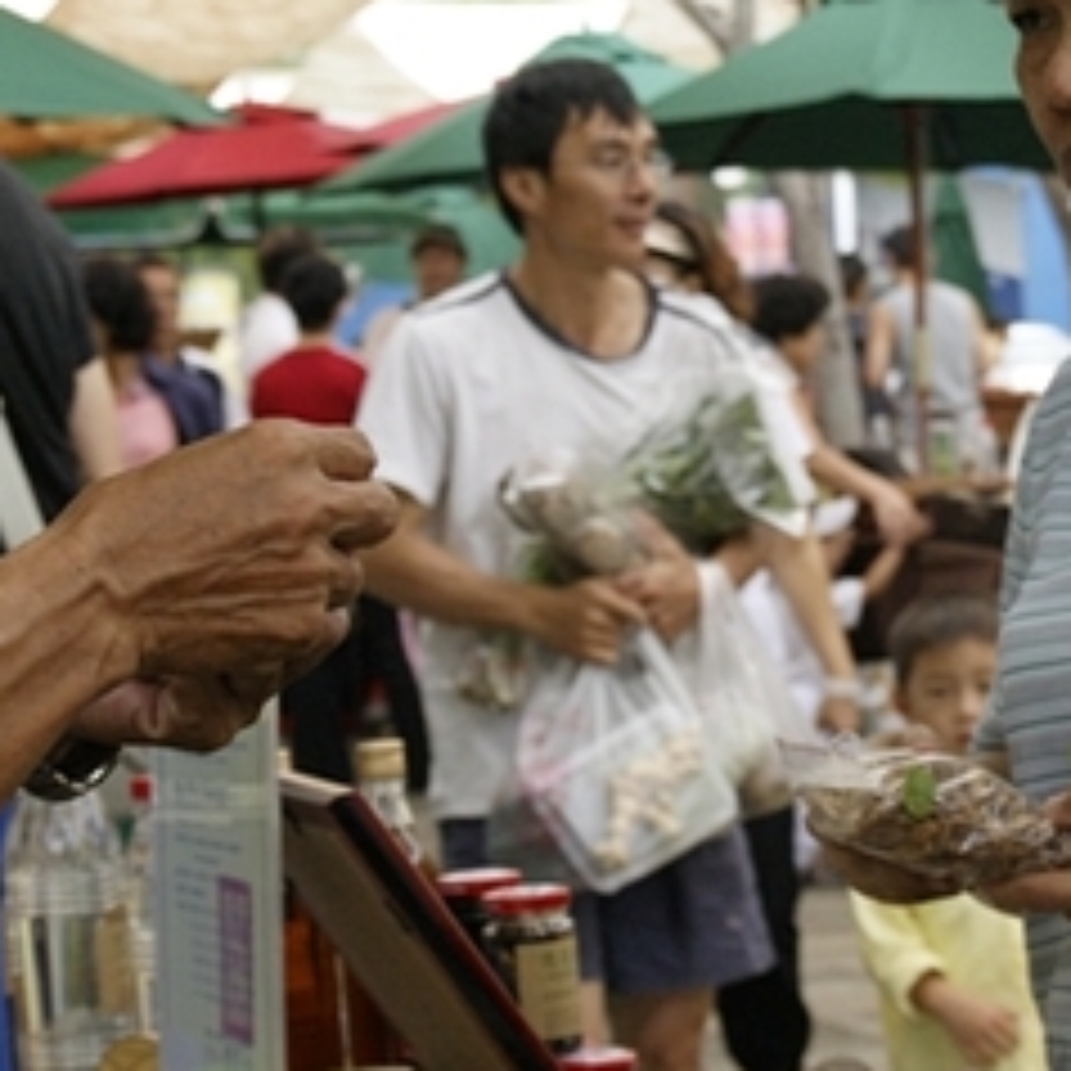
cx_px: 806
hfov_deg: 13.3
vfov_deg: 13.3
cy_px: 504
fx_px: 4594
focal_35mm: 131
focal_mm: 35
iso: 400
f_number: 5.6
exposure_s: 1/200
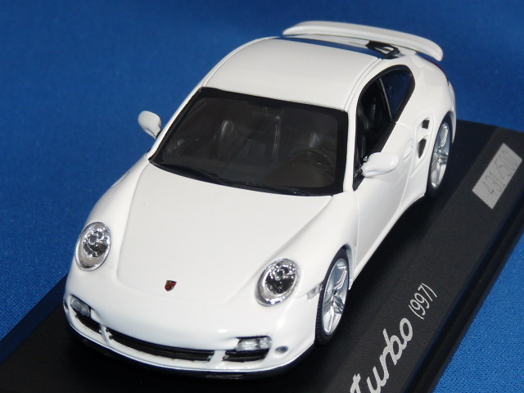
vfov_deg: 11.6
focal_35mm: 128
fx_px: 1938
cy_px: 196
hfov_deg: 15.4
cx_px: 262
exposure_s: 1/40
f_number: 4
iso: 100
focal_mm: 12.8
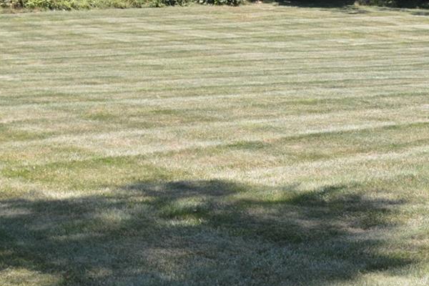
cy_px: 13
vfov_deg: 14.7
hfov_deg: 20.8
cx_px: -69
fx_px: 1096
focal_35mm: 92
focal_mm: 18
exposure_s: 1/125
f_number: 5.6
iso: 100
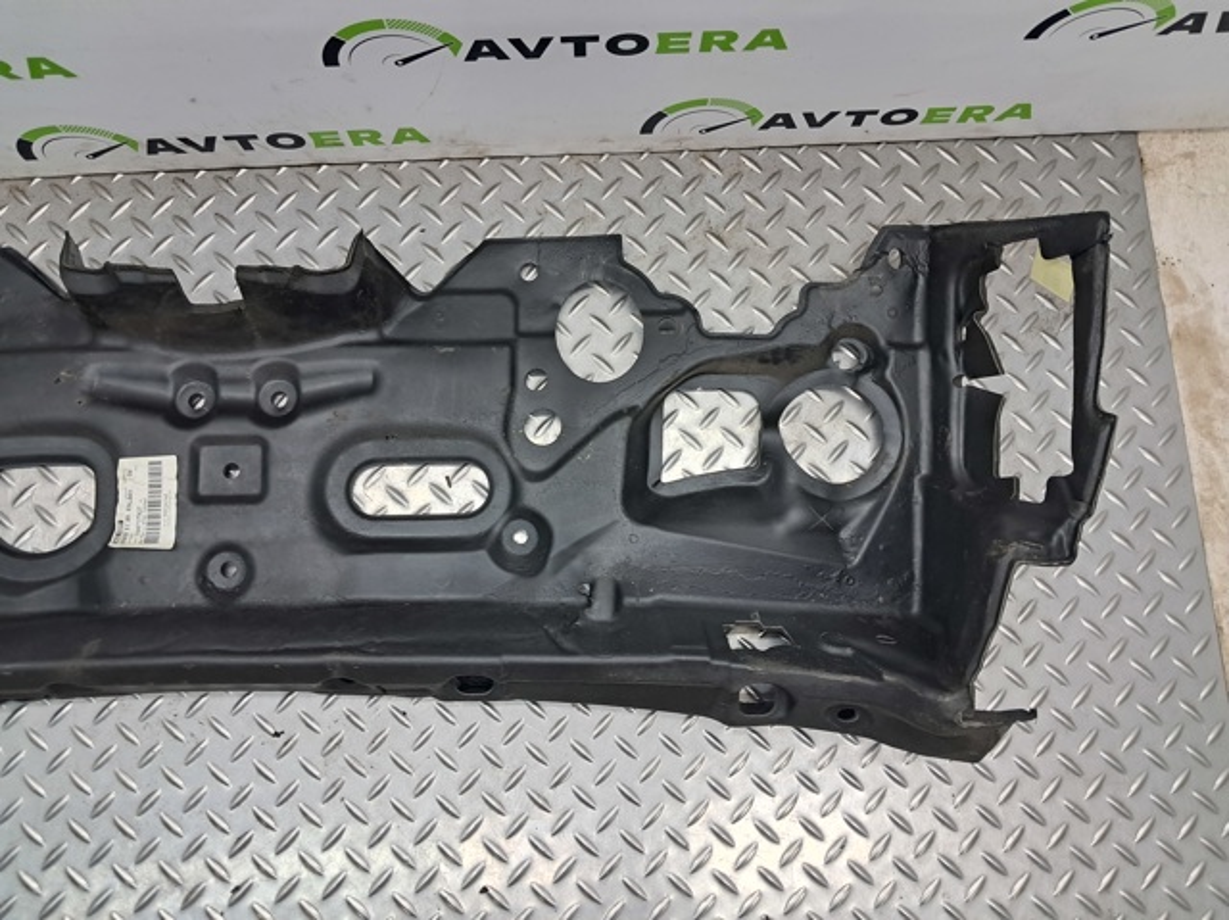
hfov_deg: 65.4
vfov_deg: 51.3
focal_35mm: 27
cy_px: 460
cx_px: 614
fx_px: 958
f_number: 1.8
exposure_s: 1/50
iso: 80
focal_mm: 4
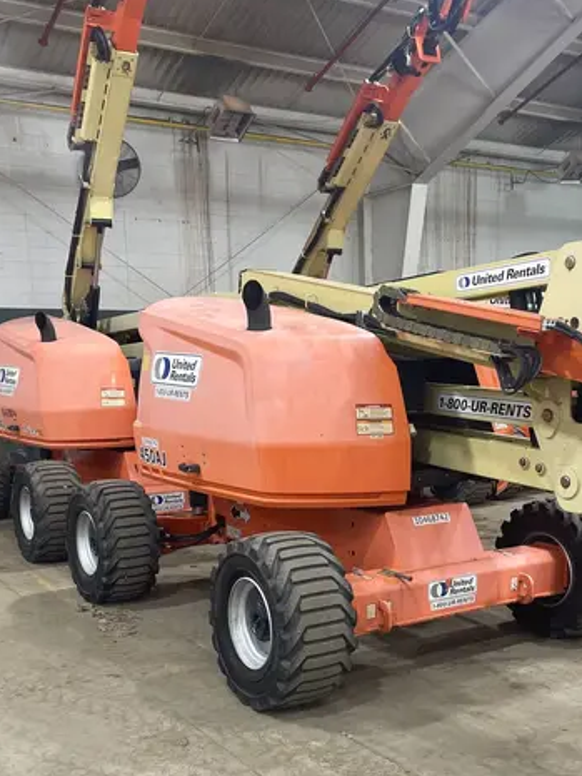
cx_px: 349
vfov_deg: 45.4
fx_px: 919
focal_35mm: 41
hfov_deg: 35.0
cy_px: 488
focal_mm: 4.2
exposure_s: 1/60
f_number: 1.6
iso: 125
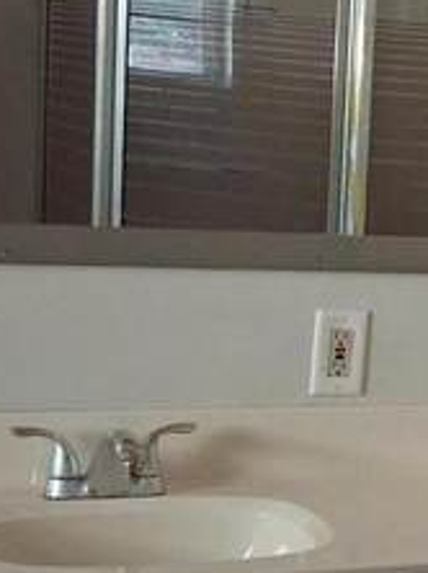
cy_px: 397
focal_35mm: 117
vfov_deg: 16.8
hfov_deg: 12.2
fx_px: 1933
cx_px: 603
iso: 1000
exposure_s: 1/24
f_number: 1.8
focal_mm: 4
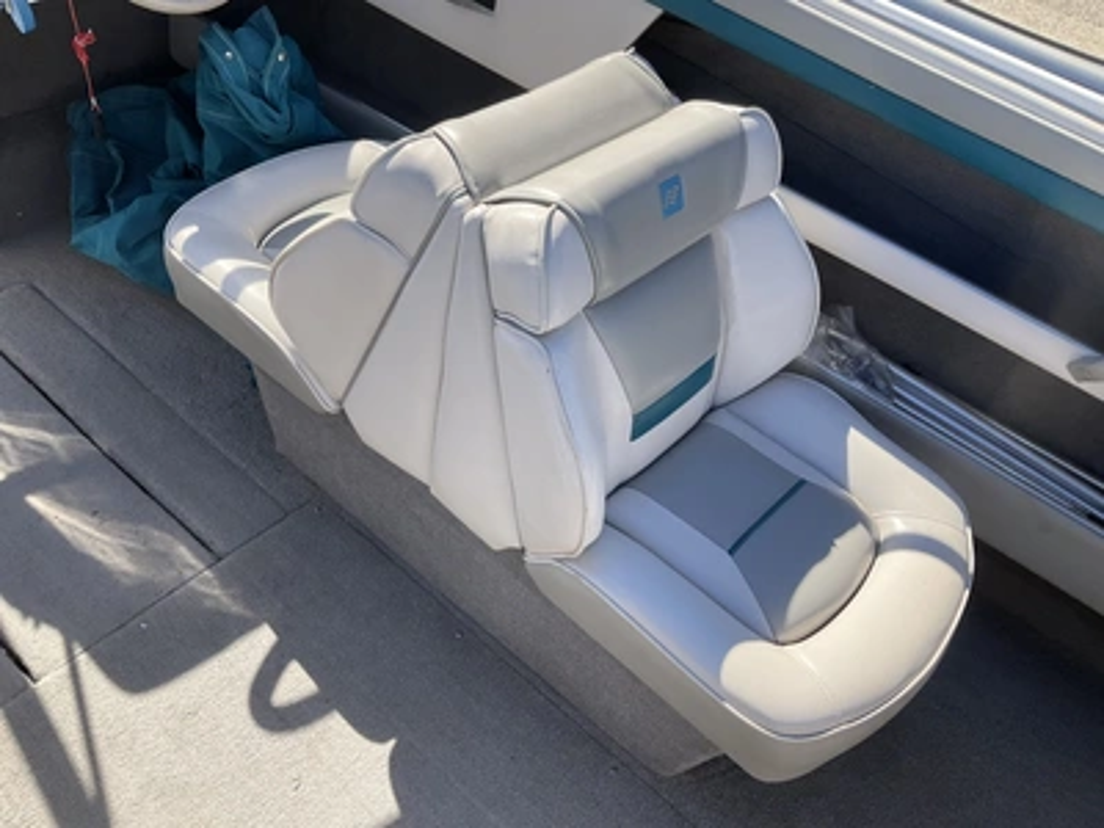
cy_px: 414
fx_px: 925
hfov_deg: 61.7
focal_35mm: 29
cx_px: 552
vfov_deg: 48.2
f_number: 1.8
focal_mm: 3
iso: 25
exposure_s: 1/842
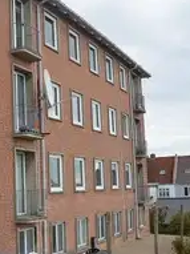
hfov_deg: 24.4
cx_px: -3
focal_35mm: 57
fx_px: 418
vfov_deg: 33.8
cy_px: 134
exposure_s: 1/200
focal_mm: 18
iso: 100
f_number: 5.6
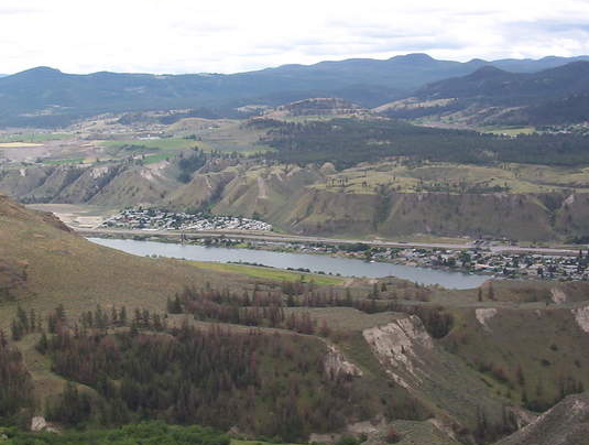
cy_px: 218
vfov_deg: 26.7
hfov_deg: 34.4
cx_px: 178
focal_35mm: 55
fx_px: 938
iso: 100
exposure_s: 1/205
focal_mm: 6
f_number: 4.5
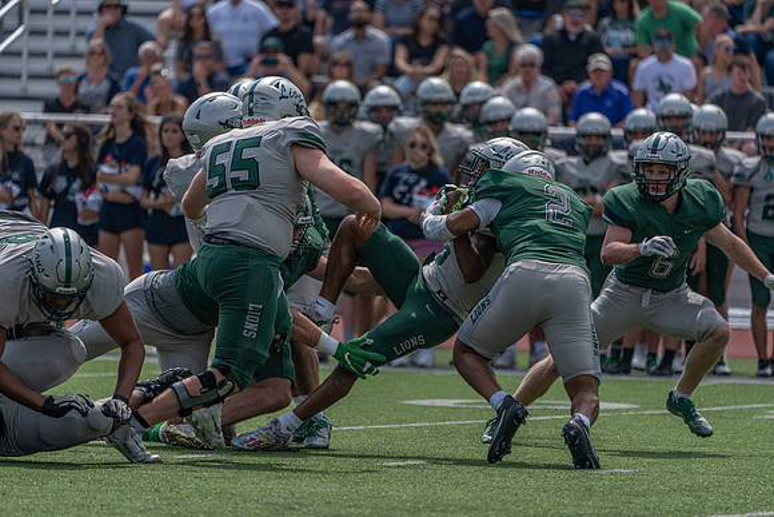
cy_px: 258
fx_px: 8602
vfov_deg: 3.4
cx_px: 387
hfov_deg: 5.2
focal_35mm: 400
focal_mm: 400
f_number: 5.6
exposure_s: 1/1250
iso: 160
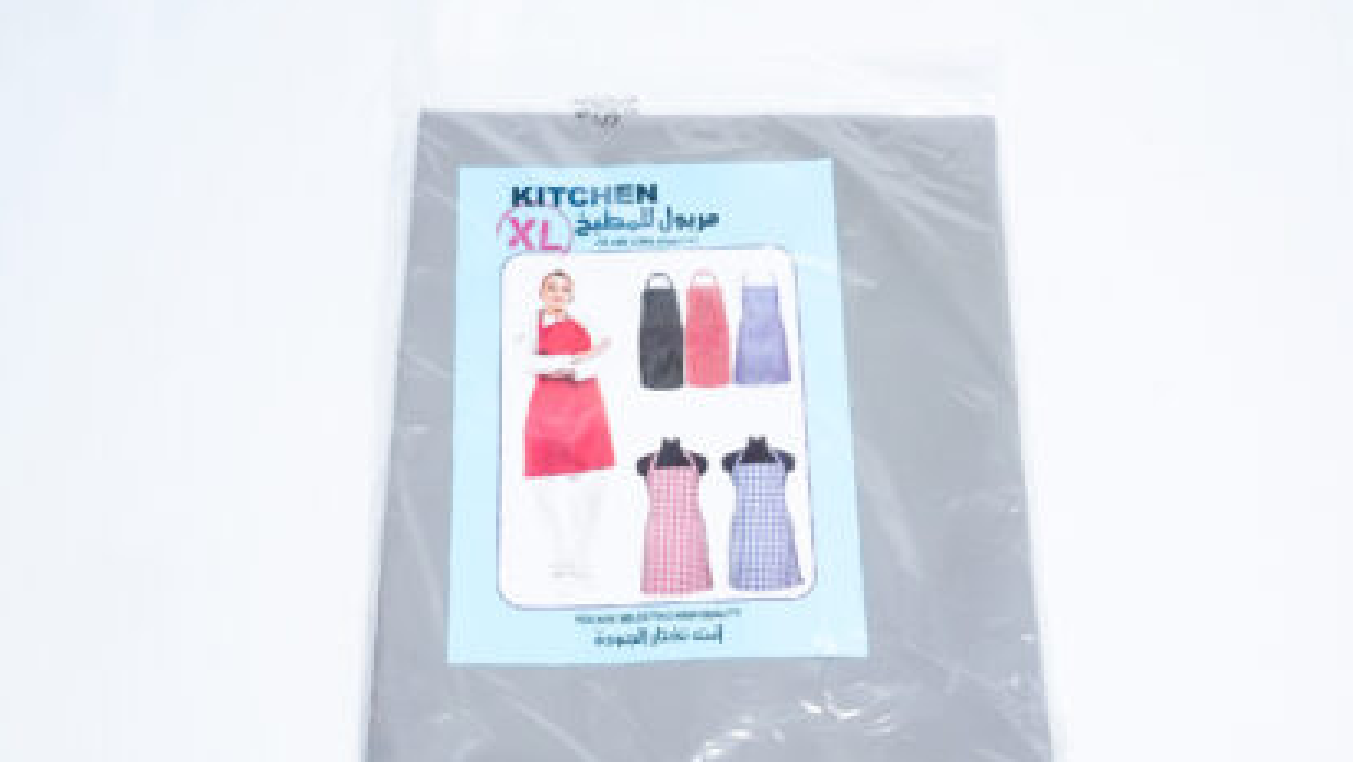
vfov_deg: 20.4
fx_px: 2117
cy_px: 458
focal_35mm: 59
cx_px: 703
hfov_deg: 35.4
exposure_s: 1/200
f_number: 9
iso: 3200
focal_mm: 54
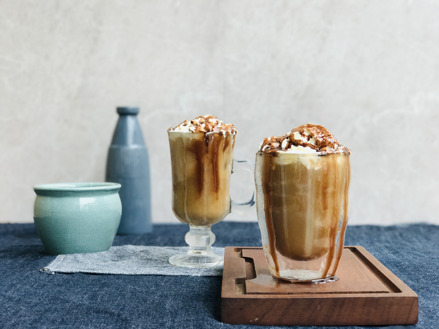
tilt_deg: -1.6
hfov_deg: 33.8
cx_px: 220
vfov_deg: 25.7
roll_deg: +0.0
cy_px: 164
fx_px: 723
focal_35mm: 57
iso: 20
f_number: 2.8
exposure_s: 1/142
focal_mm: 6.6
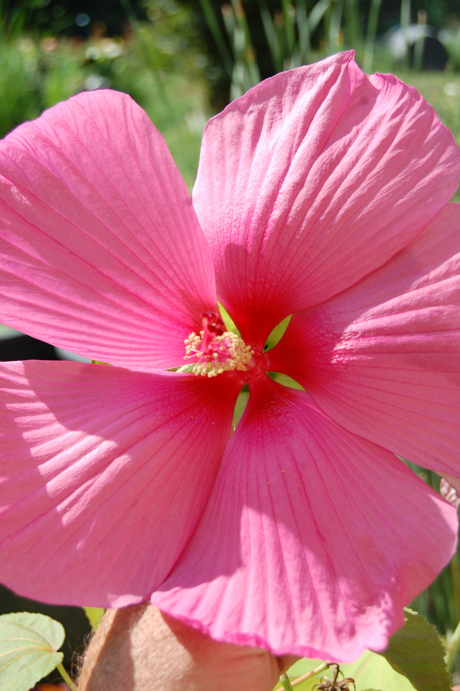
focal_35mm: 68
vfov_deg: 29.9
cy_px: 346
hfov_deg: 20.1
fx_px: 1296
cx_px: 230
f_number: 8
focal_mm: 45
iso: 200
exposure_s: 1/250
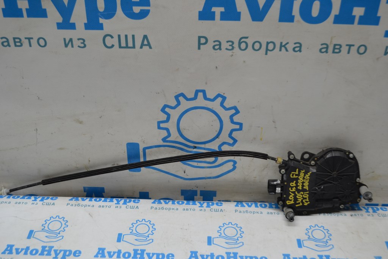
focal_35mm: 42
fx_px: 453
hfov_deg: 46.4
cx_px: 194
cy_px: 130
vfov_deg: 31.9
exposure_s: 1/100
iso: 400
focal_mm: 28
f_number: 5
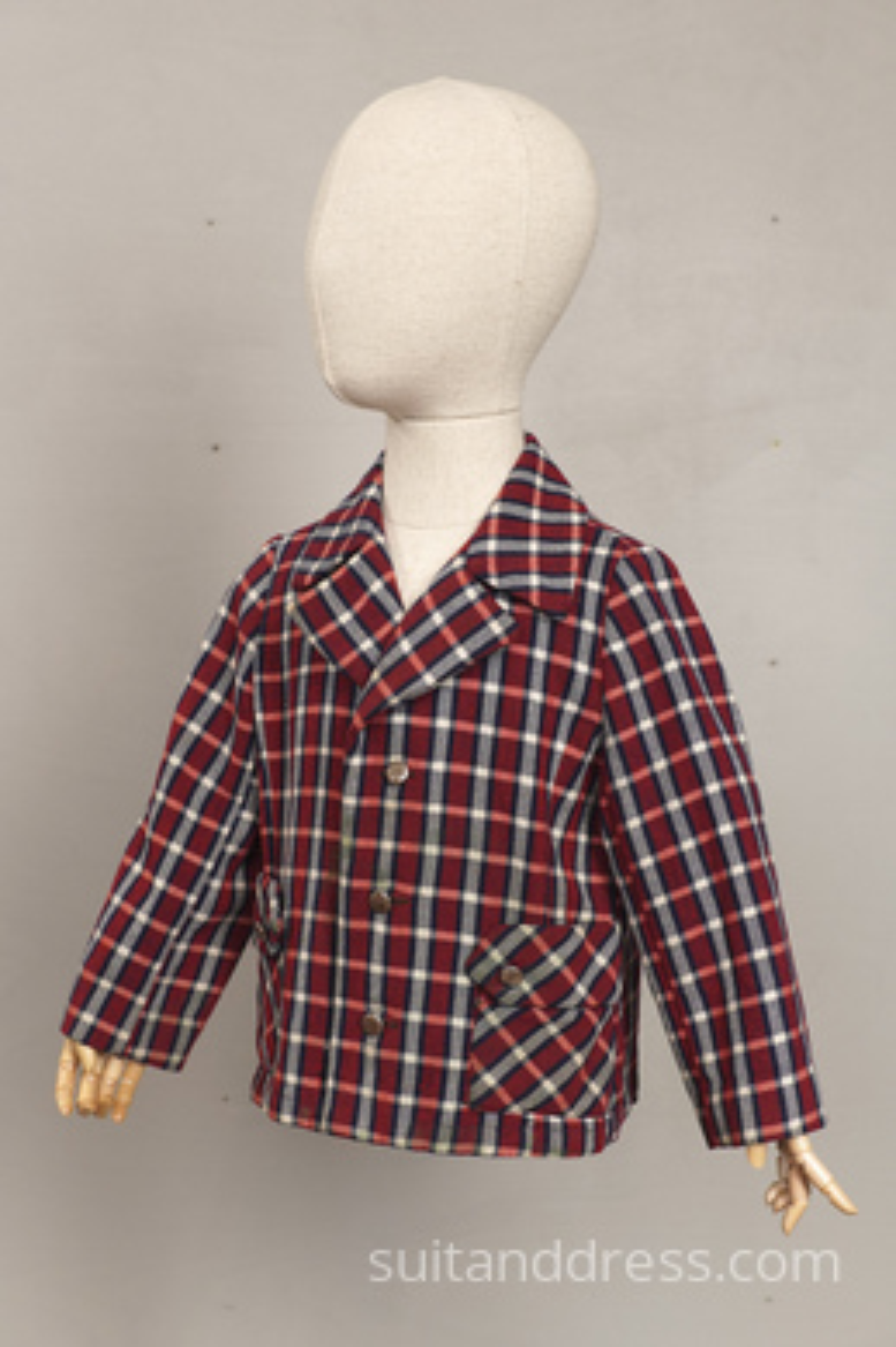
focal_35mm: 48
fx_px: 1793
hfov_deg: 28.1
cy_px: 674
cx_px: 448
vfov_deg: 41.1
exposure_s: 1/50
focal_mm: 32
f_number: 6.3
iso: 400
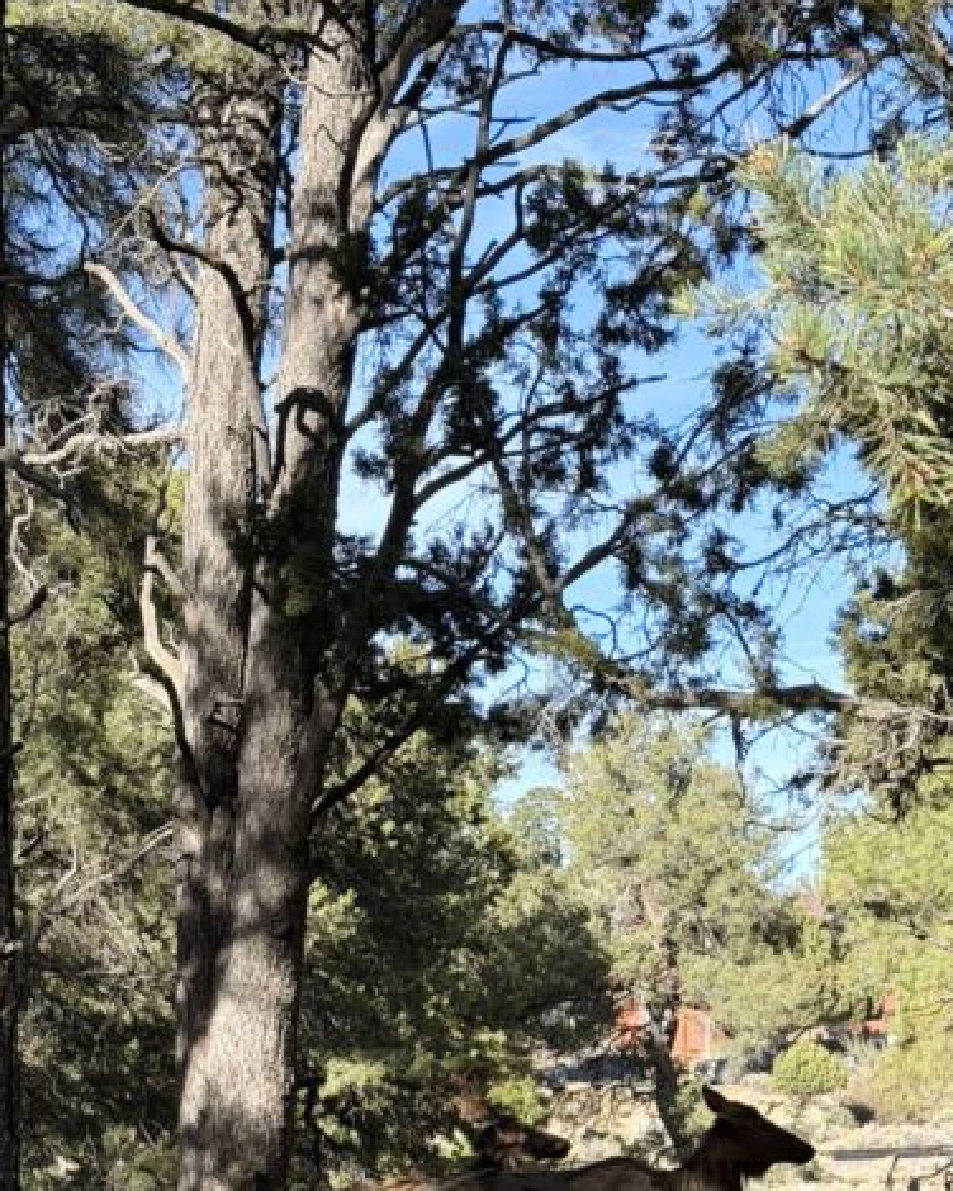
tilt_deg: -3.8
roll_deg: -0.4
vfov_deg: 18.2
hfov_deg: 15.1
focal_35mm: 102
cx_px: 525
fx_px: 3596
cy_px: 1239
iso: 80
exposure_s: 1/1795
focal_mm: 6.76
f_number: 1.78
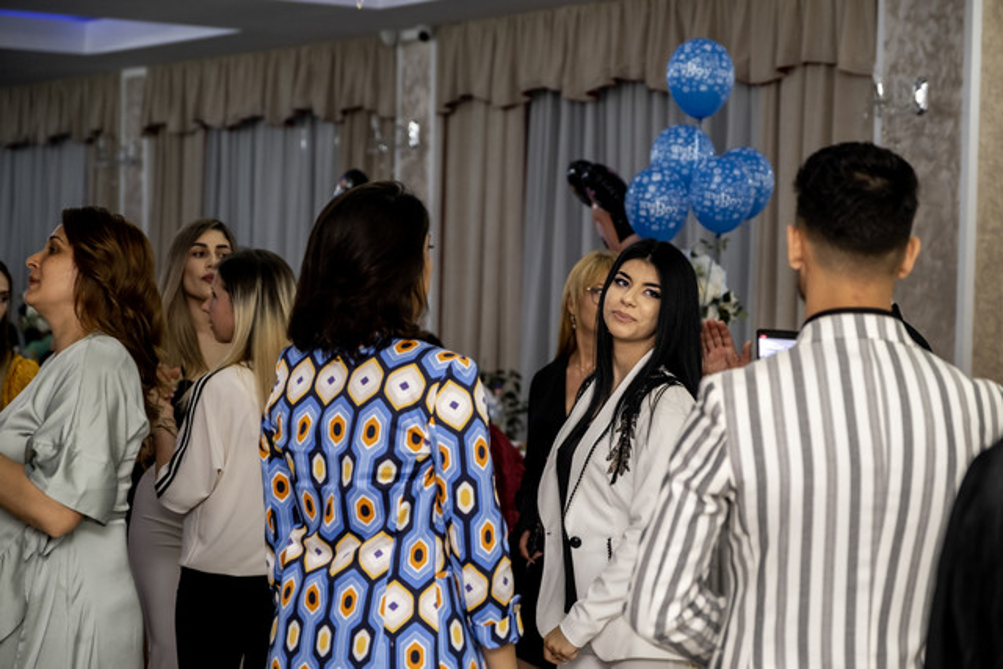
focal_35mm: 83
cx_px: 502
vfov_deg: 16.5
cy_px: 334
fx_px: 2313
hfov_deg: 24.5
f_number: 2.8
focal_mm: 55
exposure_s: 1/160
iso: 1000
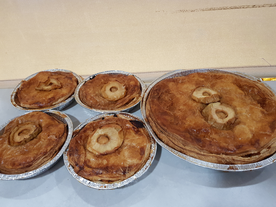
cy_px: 104
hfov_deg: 67.3
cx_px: 138
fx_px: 207
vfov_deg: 53.1
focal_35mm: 26
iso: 160
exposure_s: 1/50
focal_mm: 4.2
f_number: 1.7
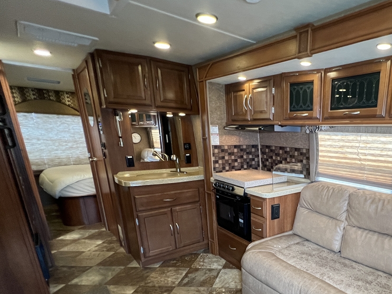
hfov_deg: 73.3
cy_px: 213
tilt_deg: -17.3
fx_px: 238
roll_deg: -2.6
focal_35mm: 21
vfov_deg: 60.7
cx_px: 295
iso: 250
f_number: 1.8
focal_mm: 1.57
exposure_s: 1/95
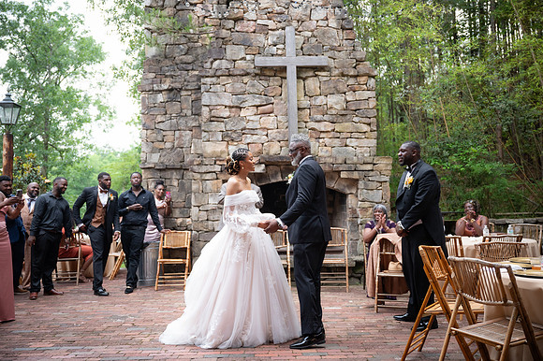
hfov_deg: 56.5
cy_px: 180
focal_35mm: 34
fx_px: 505
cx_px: 272
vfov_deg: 39.4
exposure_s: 1/250
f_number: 2.8
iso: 800
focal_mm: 33.5
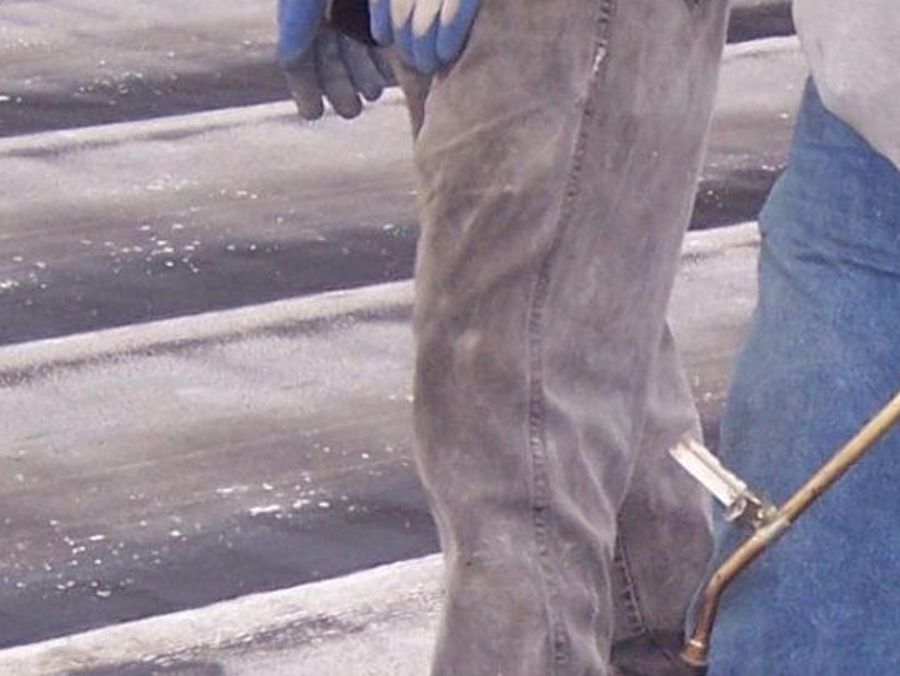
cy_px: 638
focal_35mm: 212
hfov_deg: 9.3
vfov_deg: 7.0
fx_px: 5516
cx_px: 746
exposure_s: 1/125
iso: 140
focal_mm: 10
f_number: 4
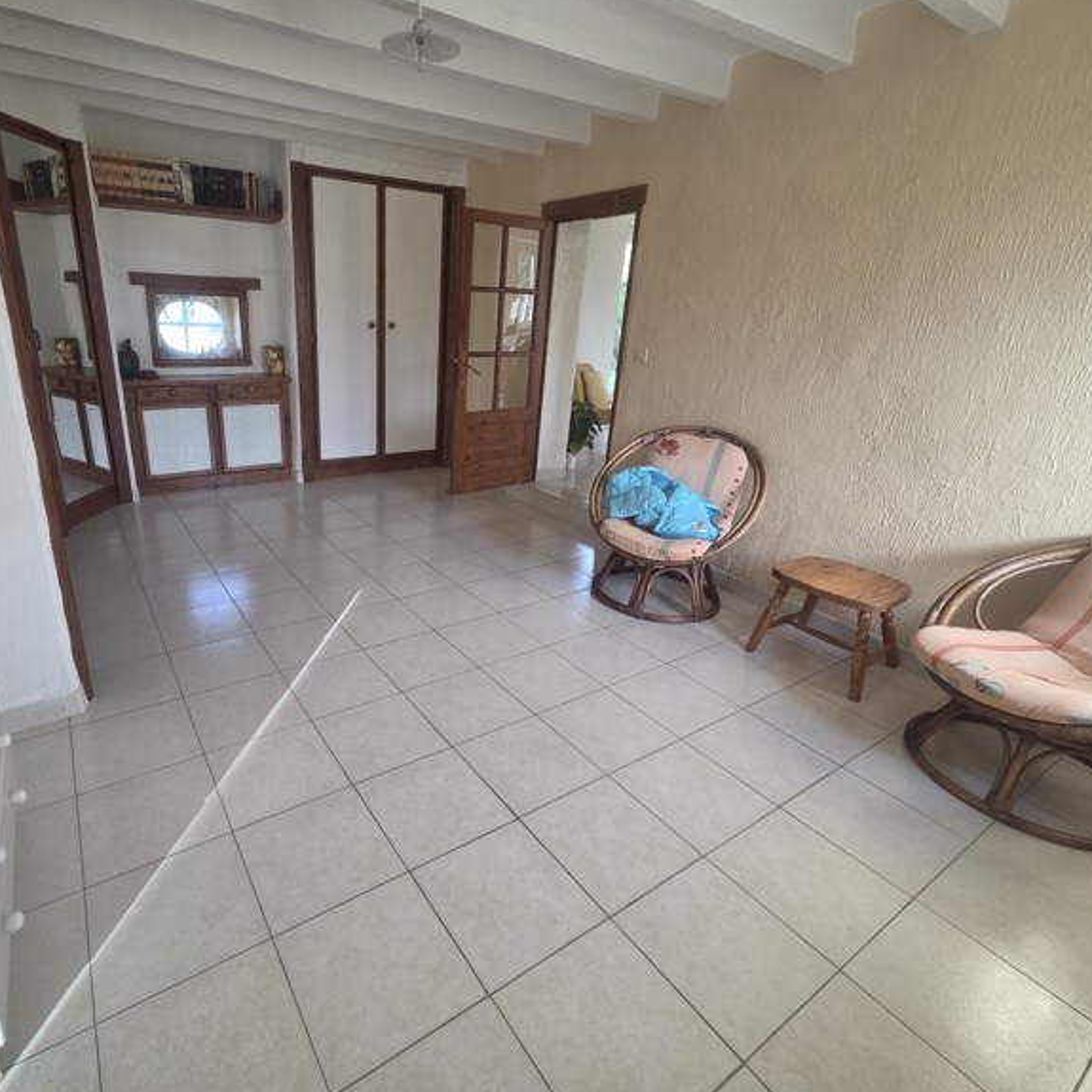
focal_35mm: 16
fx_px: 571
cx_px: 448
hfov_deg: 86.6
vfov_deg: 87.4
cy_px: 528
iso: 160
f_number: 2.2
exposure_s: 1/100
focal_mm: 2.2
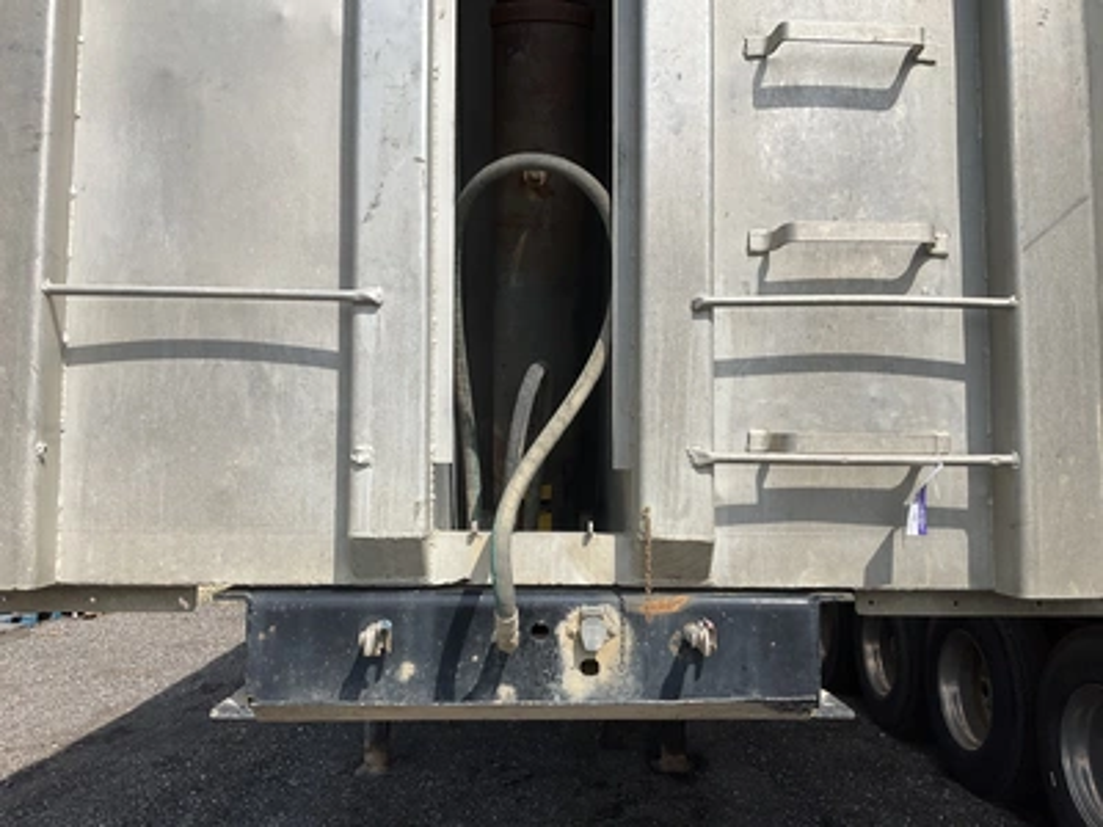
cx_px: 552
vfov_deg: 48.2
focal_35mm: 29
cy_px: 414
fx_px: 924
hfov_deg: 61.7
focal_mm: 3
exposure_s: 1/2538
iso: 25
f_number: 1.8
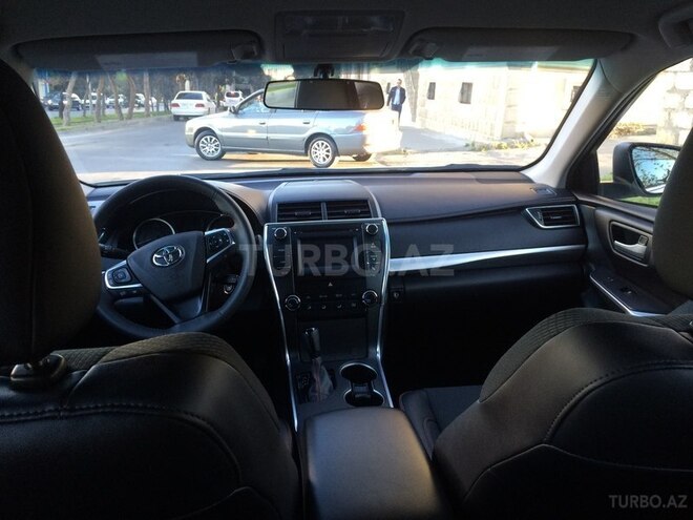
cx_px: 346
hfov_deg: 61.7
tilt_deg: -16.4
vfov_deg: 48.2
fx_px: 581
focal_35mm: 29
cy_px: 260
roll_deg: -2.1
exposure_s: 1/33
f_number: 2.2
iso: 50
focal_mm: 4.15
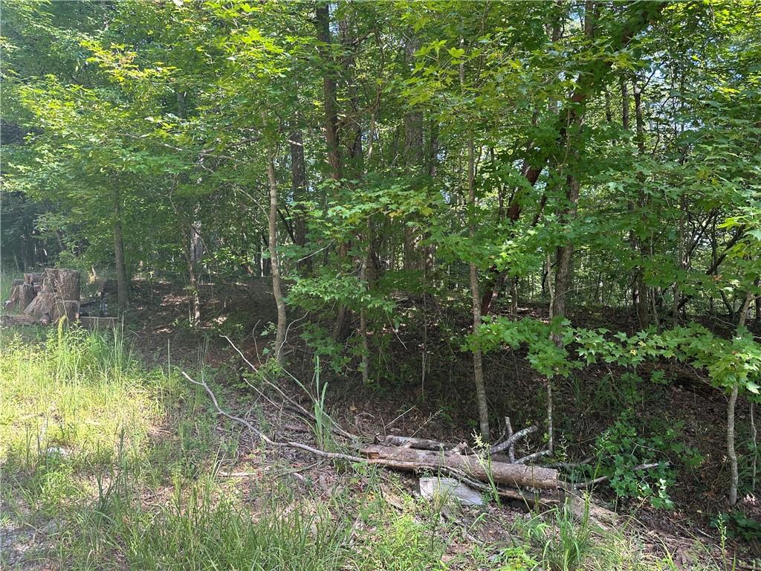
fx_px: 528
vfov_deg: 56.8
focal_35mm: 24
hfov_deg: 71.6
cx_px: 380
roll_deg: +0.4
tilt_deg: +2.2
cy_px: 286
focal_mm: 6.86
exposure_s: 1/192
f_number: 1.78
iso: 80
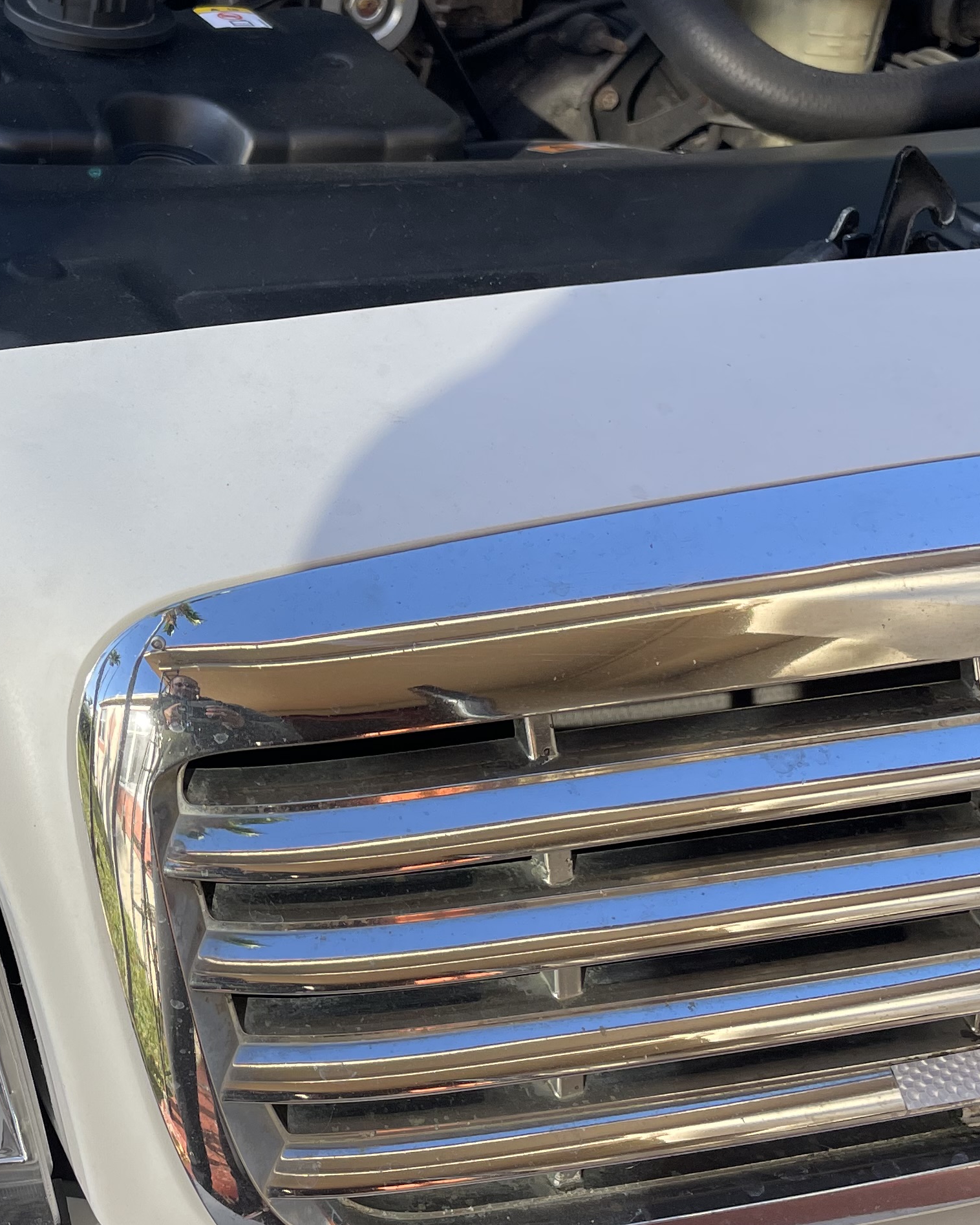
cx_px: 125
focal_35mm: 54
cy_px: 455
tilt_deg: -27.6
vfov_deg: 34.6
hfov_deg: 27.2
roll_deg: -5.1
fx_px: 1958
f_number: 1.6
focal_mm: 4.2
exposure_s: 1/686
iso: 32
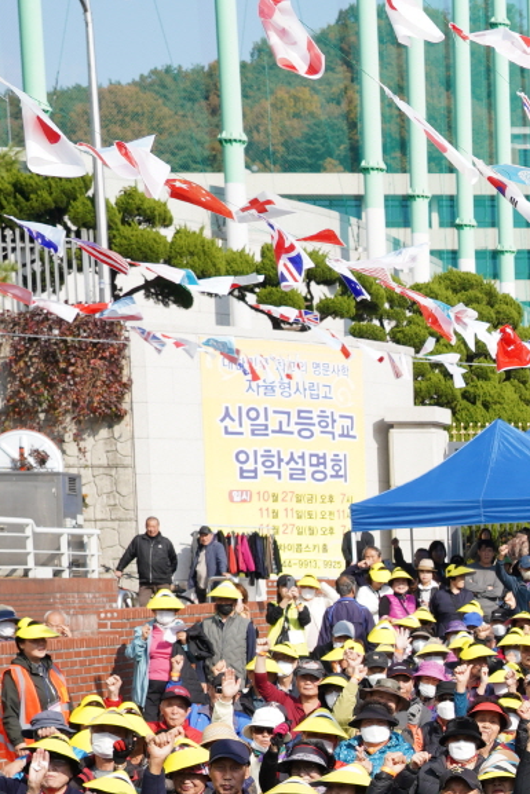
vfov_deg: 18.7
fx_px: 2339
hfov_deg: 11.7
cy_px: 801
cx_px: 1039
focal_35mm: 106
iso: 100
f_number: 6.3
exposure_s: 1/250
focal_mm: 34
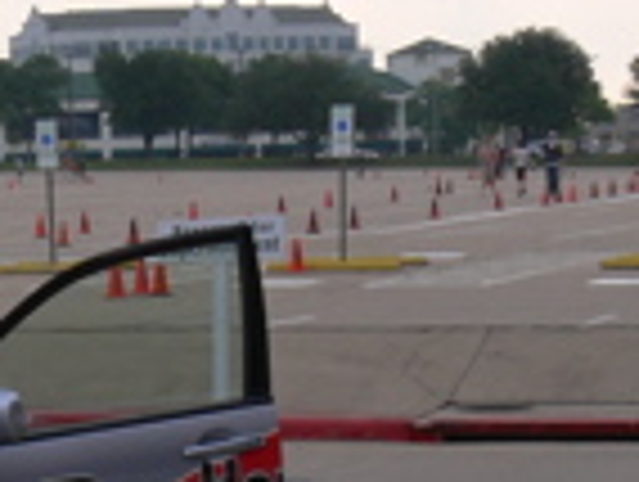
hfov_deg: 11.2
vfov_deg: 8.7
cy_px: 459
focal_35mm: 171
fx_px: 3162
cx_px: -261
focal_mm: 8.1
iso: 80
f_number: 5.6
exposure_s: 1/160
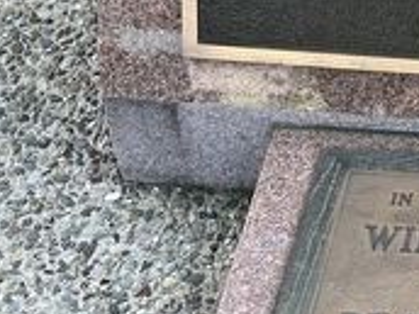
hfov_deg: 15.0
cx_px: 646
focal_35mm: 121
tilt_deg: -44.3
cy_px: -73
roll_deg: -2.7
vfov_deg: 12.0
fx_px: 1465
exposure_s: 1/461
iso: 50
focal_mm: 5.1
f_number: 1.6
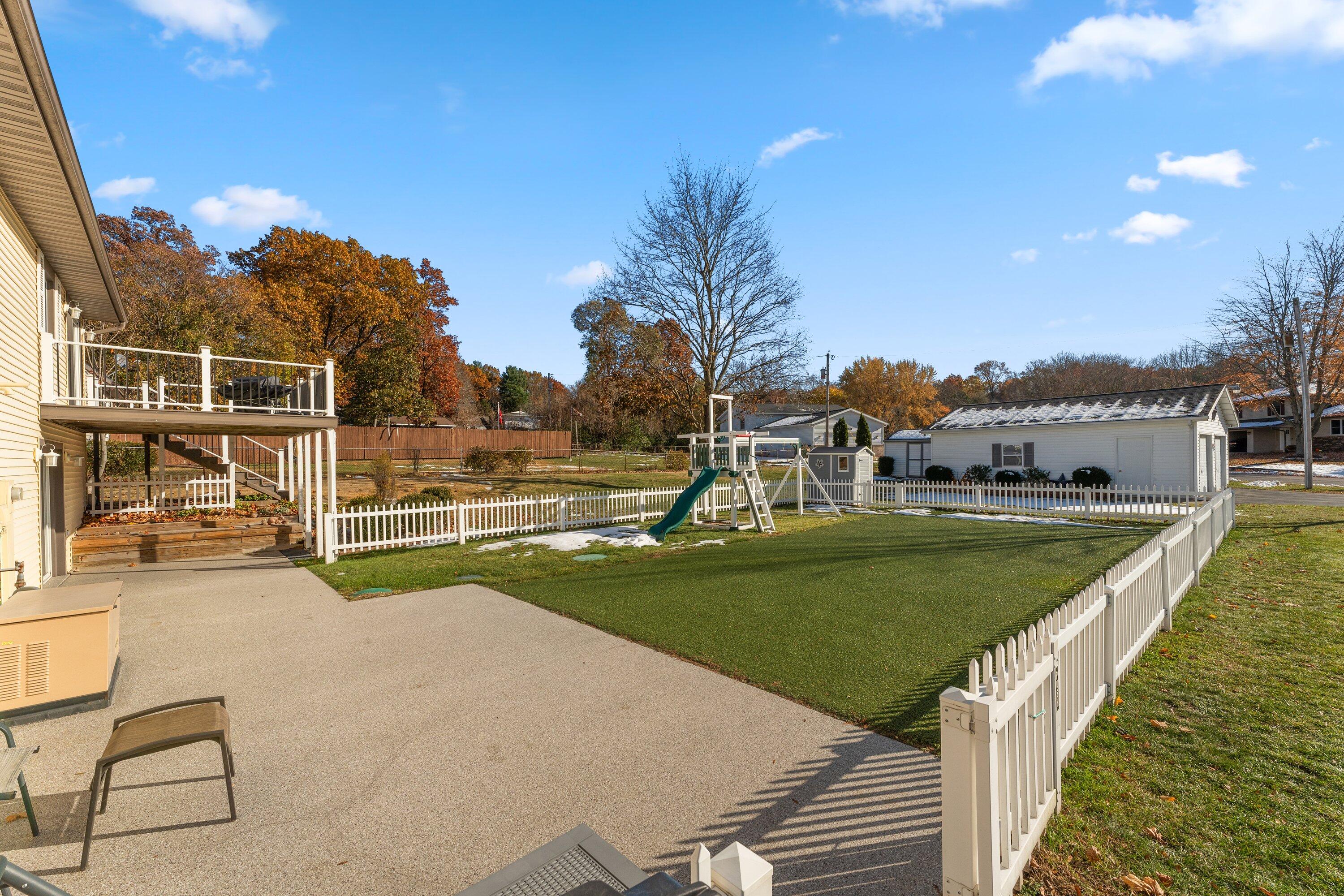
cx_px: 672
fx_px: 523
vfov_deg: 81.2
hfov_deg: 104.3
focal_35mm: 14
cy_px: 448
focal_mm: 14
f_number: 9
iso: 400
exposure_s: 1/800
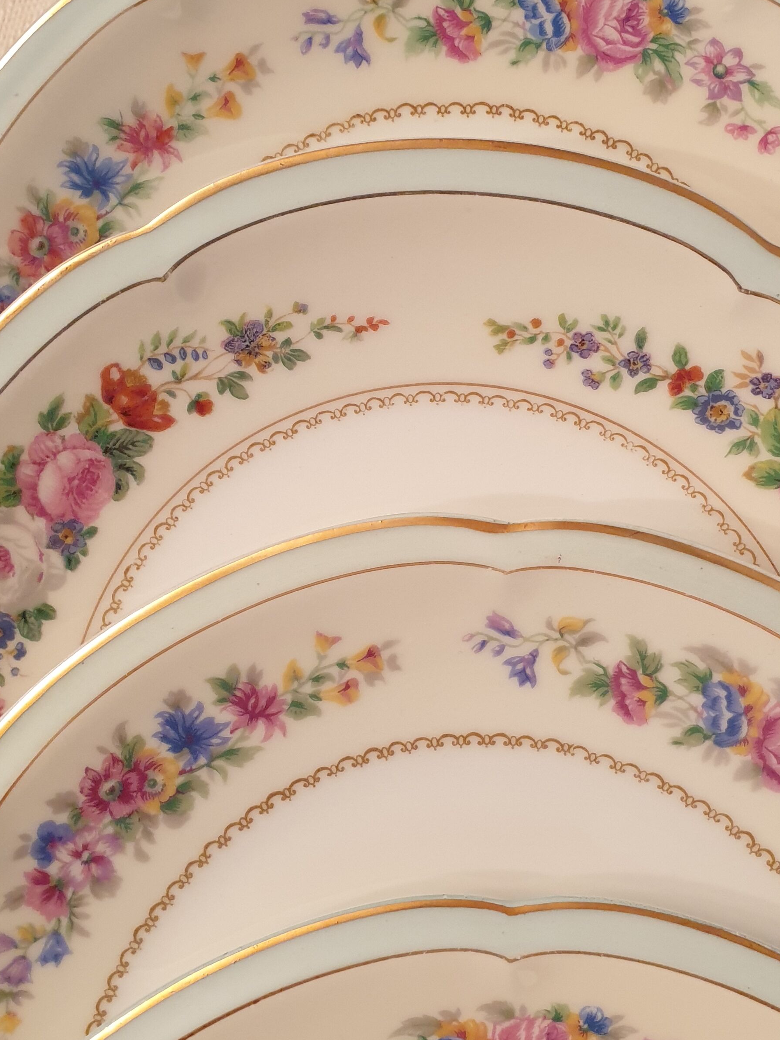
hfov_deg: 32.7
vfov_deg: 42.9
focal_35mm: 44
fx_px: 1322
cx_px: 481
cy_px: 540
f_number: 2.4
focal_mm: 4.3
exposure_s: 1/50
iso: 250
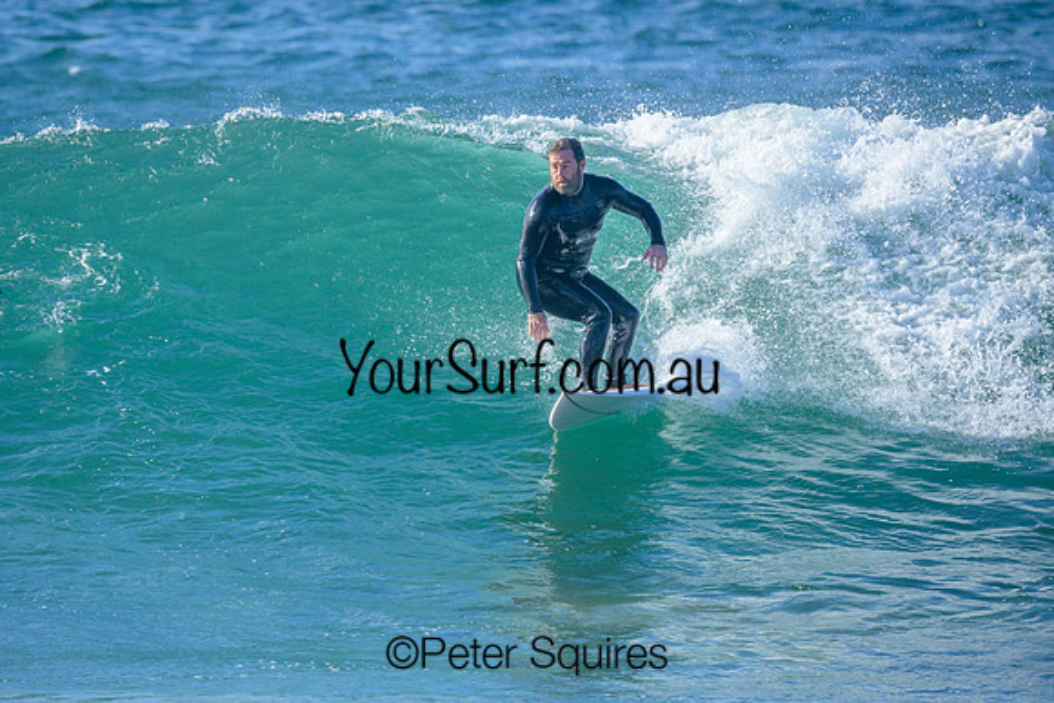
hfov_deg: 1.9
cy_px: 356
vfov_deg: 1.3
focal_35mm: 1100
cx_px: 333
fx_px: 32208
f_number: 6.3
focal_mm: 800
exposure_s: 1/2000
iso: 250
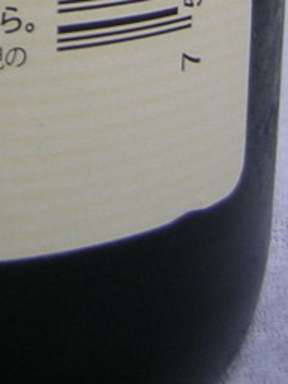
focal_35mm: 112
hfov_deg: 12.7
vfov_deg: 16.1
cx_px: -103
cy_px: -185
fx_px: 1241
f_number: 2.6
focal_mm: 4.7
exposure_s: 1/18.3
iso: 50
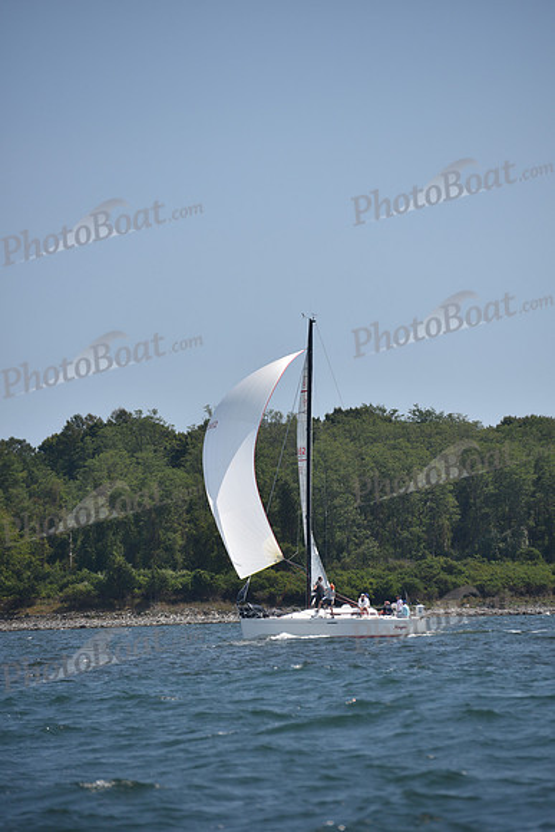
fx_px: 4622
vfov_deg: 10.3
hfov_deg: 6.9
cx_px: 278
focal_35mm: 200
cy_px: 416
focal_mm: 200
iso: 250
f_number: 4.5
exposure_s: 1/1250
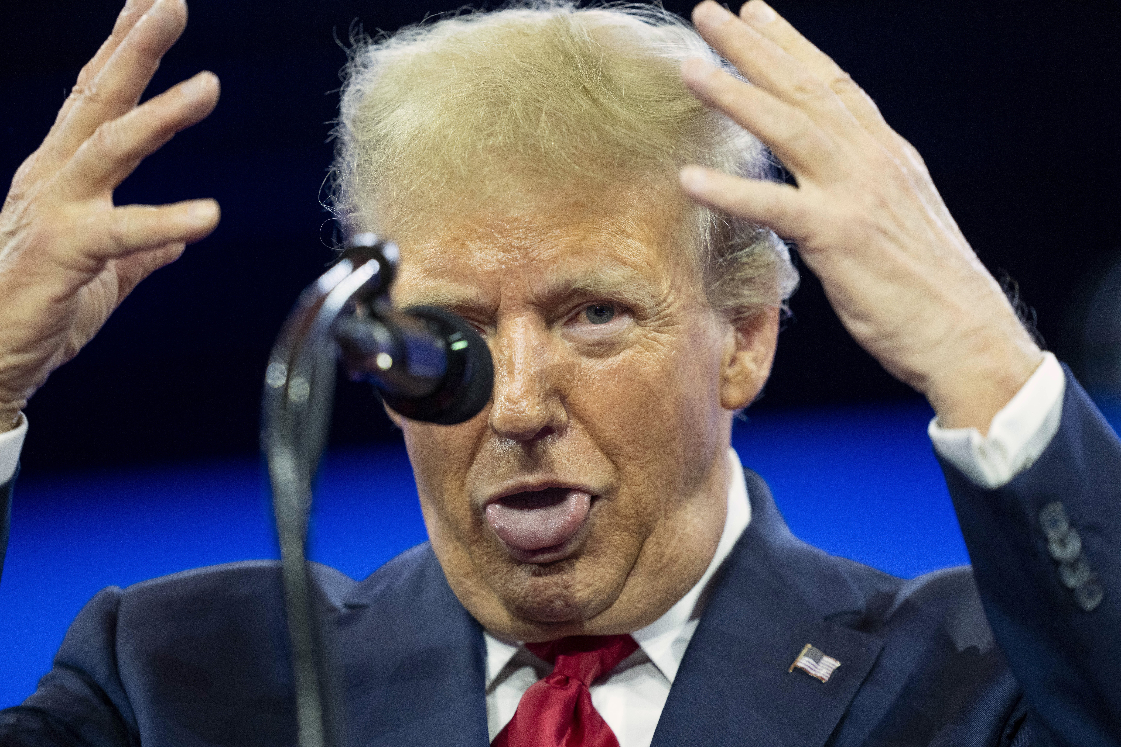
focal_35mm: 400
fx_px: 12455
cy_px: 374
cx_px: 560
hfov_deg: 5.2
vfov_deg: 3.4
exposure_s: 1/640
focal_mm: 400
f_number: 2.8
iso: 2500
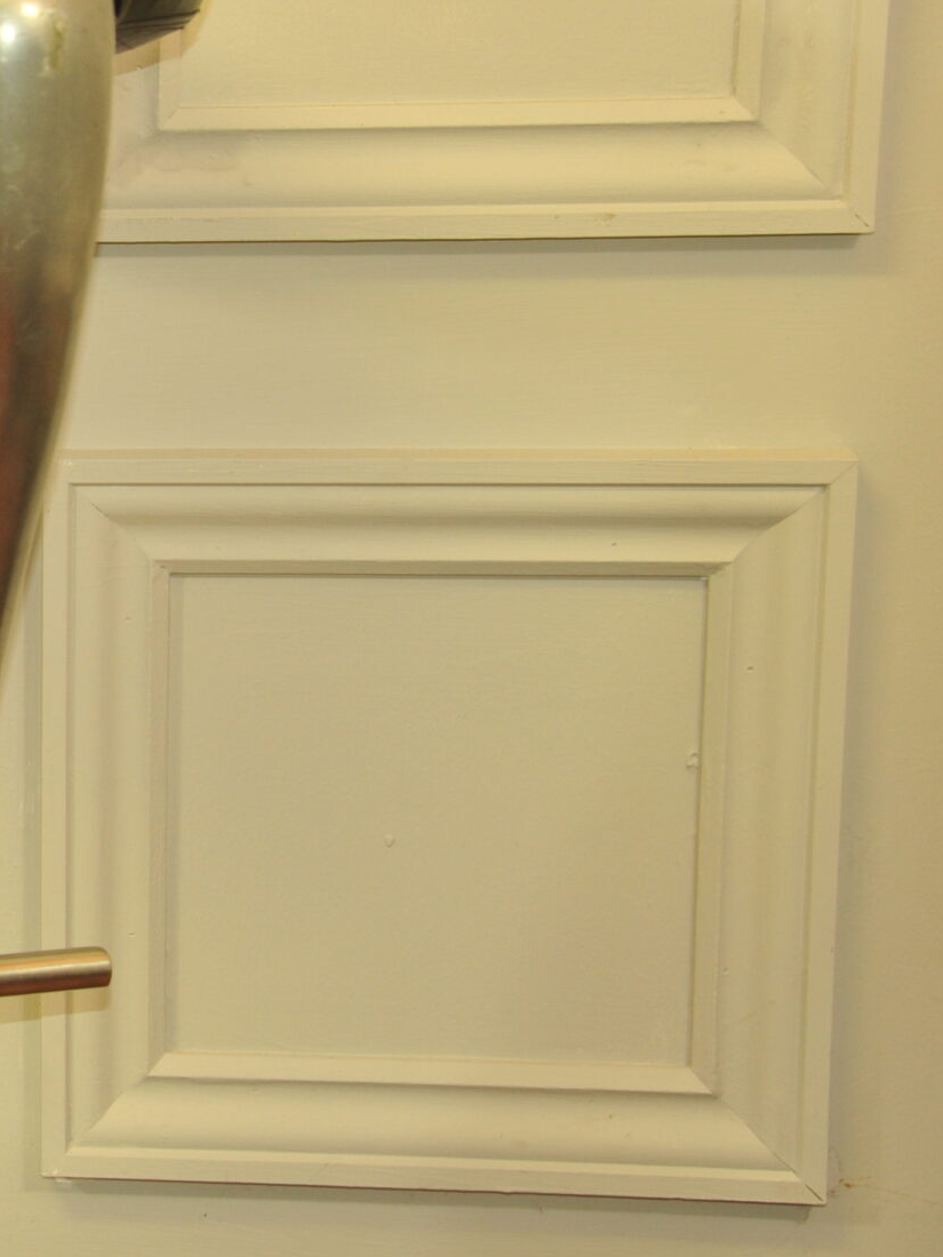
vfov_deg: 16.0
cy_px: 477
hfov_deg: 11.6
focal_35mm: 123
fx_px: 4468
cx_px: -458
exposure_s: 1/80
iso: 1250
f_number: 4.5
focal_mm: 55
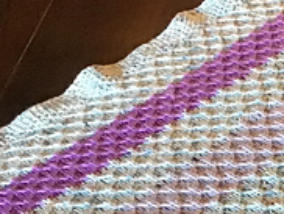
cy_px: 272
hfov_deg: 16.2
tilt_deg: -46.1
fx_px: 895
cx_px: 448
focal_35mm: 109
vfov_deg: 13.2
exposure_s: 1/15
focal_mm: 3.3
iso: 320
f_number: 2.4
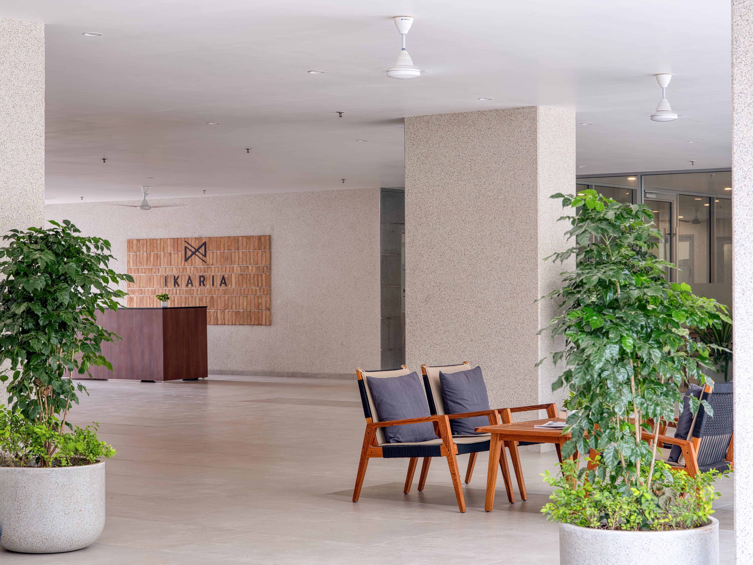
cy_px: 282
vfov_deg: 18.7
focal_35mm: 79
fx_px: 1718
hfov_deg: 24.7
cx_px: 376
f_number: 11
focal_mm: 100
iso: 200
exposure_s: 1/2.8
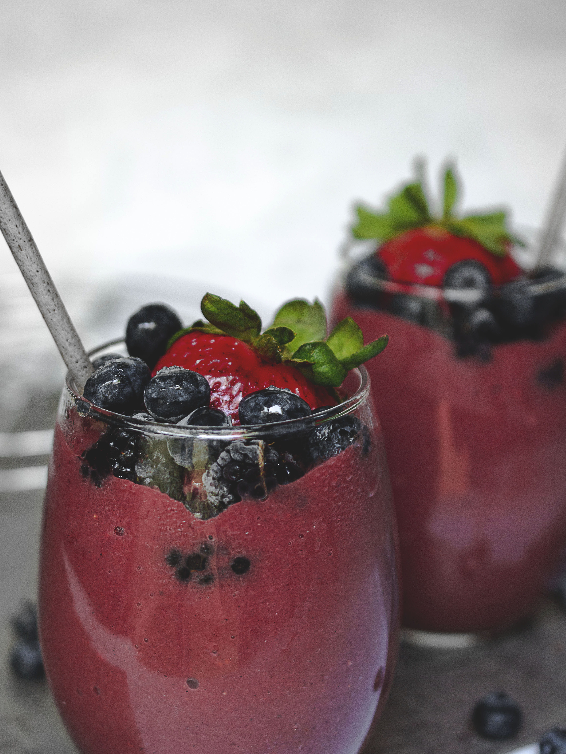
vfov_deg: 25.3
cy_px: 438
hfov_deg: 19.1
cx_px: 306
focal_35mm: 77
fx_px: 1679
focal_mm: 40
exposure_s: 1/40
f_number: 3
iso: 200
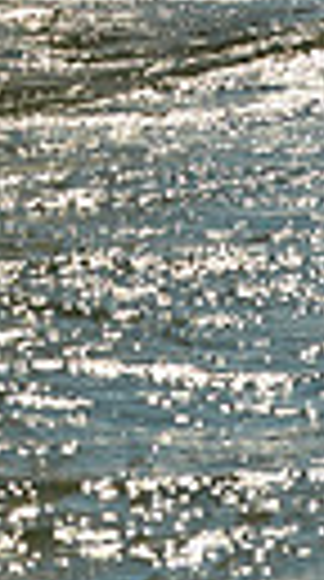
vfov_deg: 6.5
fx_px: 5085
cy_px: -191
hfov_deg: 3.5
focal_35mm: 331
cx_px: -976
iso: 280
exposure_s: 1/1000
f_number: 11
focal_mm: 70
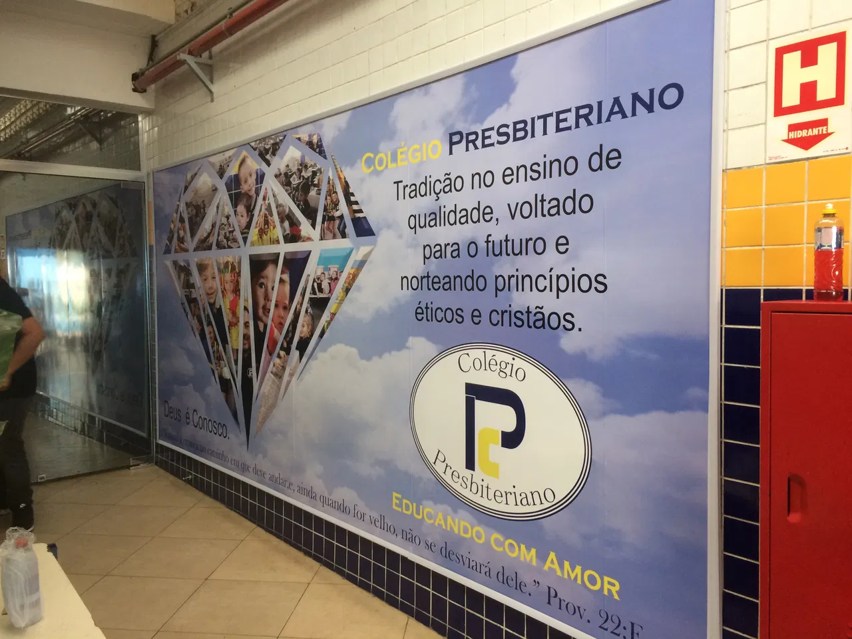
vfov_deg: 48.2
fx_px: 714
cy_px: 320
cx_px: 426
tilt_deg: -5.0
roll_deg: -1.0
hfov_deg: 61.7
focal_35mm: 29
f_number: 2.2
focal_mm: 4.15
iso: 100
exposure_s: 1/30
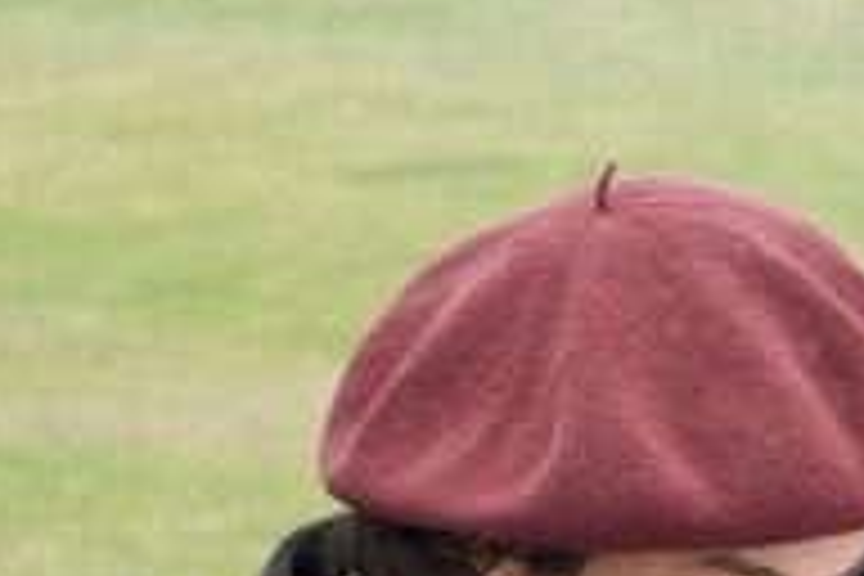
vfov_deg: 3.9
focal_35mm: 352
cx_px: 1422
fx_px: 8447
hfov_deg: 5.8
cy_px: 909
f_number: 5.6
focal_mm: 50
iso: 800
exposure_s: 1/500
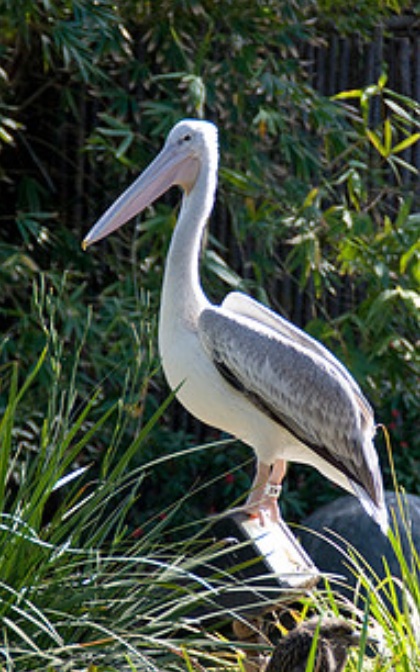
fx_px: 4198
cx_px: 223
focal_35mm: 229
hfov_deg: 5.7
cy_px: 327
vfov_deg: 9.2
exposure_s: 1/1000
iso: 640
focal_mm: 102
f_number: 6
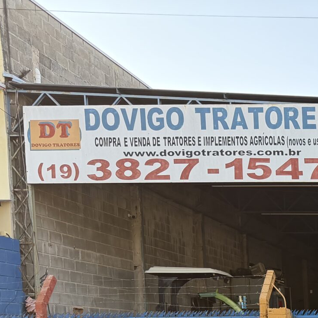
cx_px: 497
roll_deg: +0.6
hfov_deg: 19.8
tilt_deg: -5.8
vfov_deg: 21.2
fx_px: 769
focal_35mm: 74
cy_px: 413
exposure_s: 1/547
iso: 100
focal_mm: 6.76
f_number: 1.78
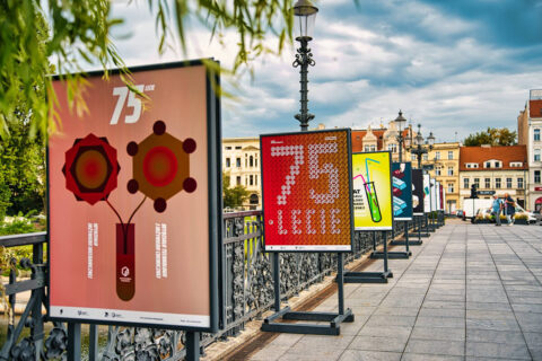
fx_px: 572
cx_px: 271
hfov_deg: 50.7
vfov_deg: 35.1
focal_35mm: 38
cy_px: 180
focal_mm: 38
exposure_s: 1/200
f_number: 2.8
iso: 50
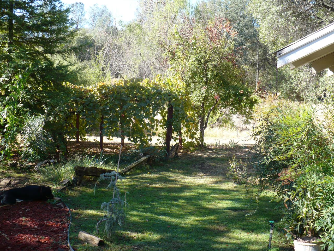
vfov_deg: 38.7
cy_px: 126
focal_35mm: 37
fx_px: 357
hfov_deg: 50.1
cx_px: 167
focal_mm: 6.1
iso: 100
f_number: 2.8
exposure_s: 1/250
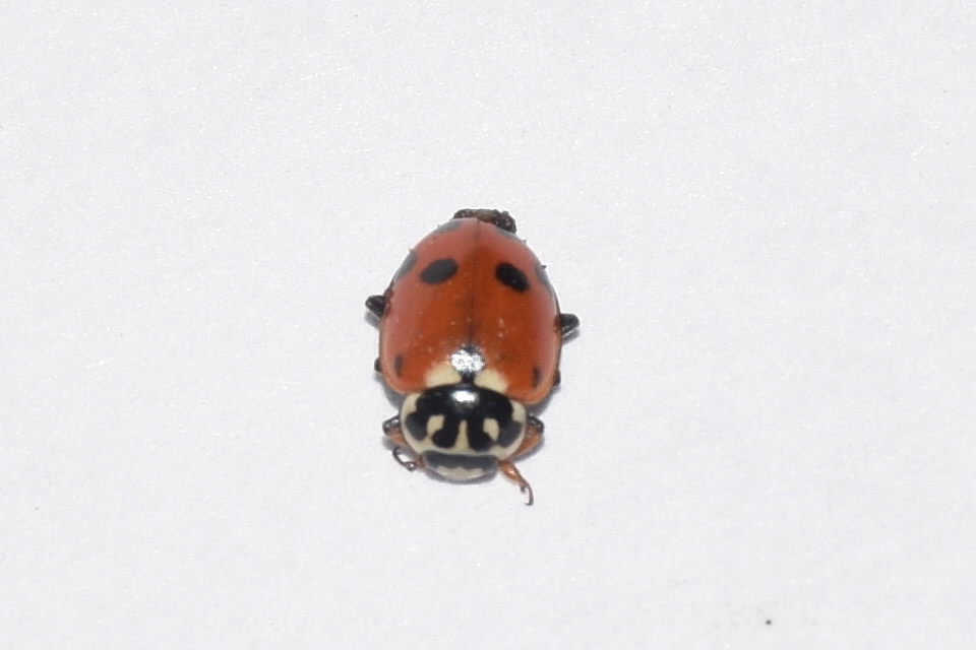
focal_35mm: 210
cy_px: 325
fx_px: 5693
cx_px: 488
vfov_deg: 6.5
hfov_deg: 9.8
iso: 125
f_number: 11
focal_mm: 140
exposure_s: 1/160
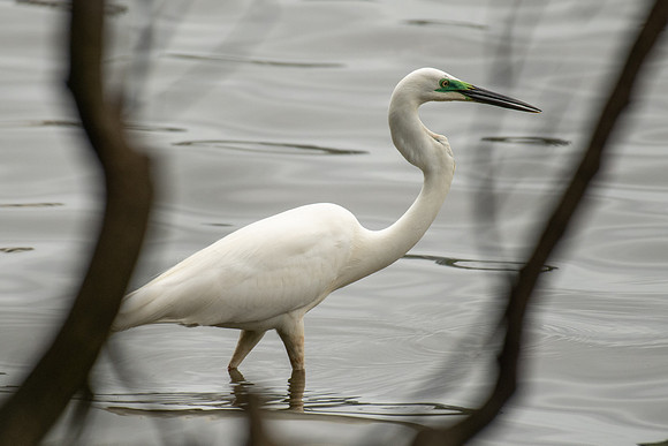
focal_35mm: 999
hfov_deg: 2.1
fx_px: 18535
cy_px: 261
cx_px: 261
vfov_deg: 1.4
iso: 280
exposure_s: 1/1000
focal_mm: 500
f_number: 5.6
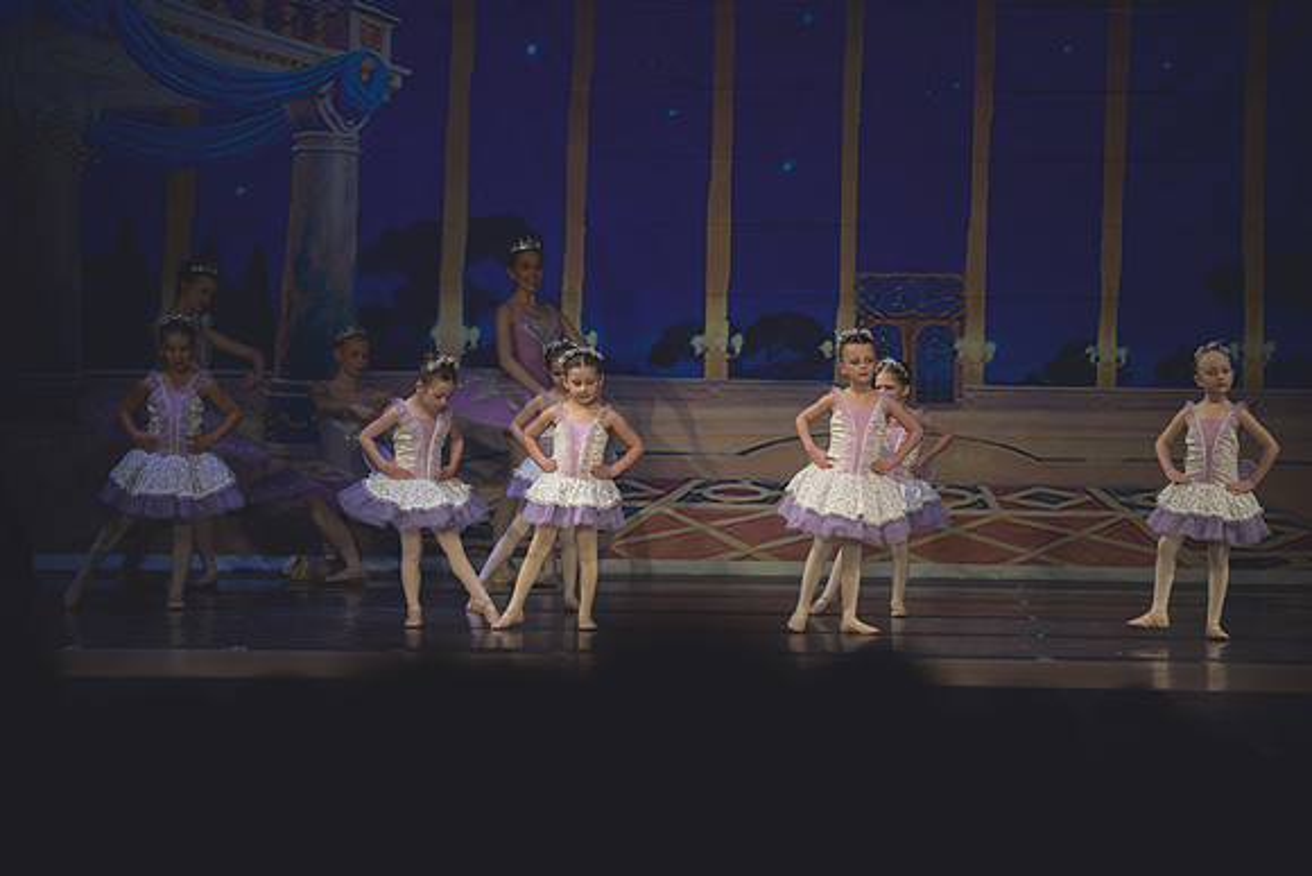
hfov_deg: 10.8
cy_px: 438
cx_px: 656
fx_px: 6926
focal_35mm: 190
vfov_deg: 7.2
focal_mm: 190
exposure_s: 1/320
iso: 320
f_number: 2.8
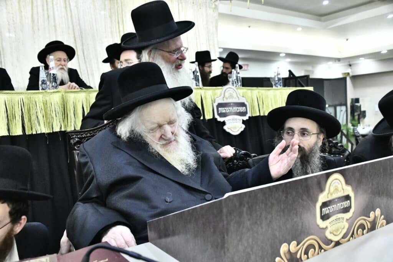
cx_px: 196
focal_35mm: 34
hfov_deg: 55.8
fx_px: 371
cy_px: 131
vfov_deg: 38.9
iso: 4000
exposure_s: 1/125
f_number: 5.6
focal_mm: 34
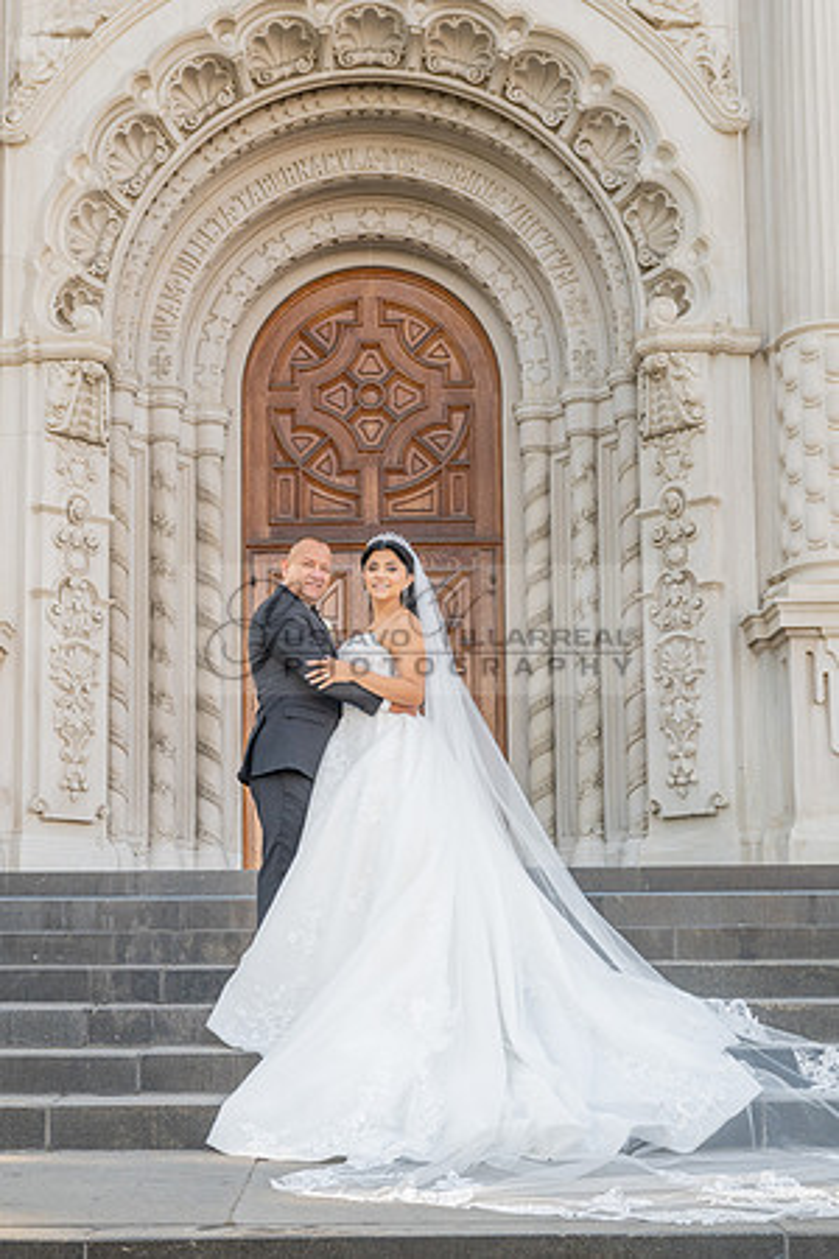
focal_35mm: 50
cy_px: 808
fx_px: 1757
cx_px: 313
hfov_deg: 26.8
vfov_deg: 39.1
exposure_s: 1/200
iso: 400
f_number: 5.6
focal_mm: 24
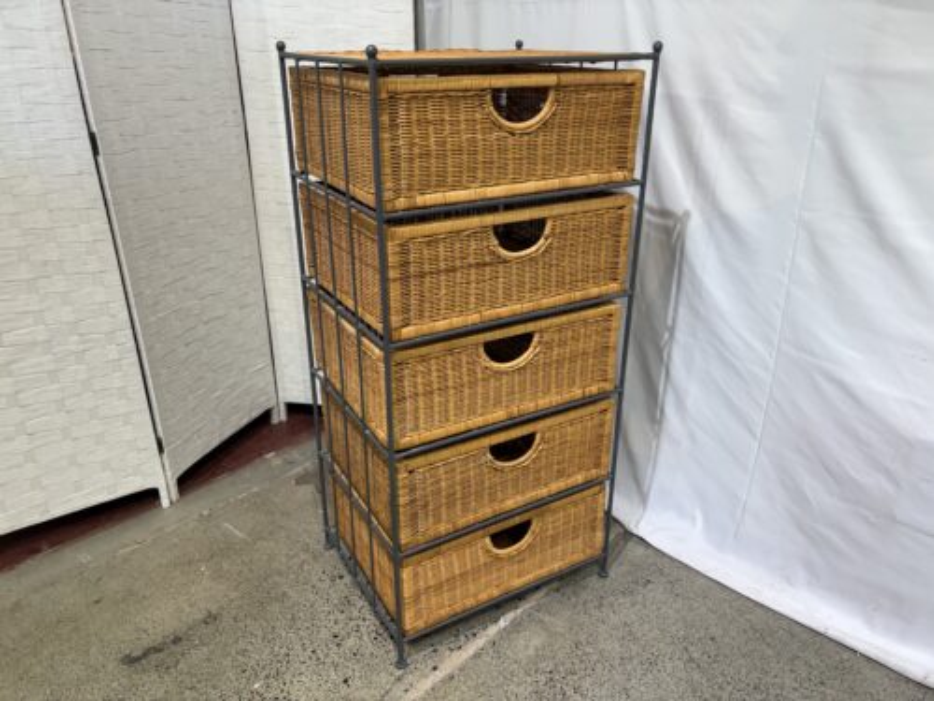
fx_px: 702
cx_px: 467
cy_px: 350
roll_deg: -0.5
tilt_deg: -24.4
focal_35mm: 26
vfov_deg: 53.1
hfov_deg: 67.3
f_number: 1.6
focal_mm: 5.96
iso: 100
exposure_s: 1/120
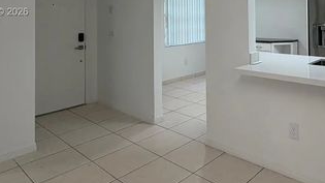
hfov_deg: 60.3
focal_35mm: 31
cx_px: 230
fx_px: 267
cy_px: 12
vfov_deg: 35.2
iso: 125
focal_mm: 2.22
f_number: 2.2
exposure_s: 1/120
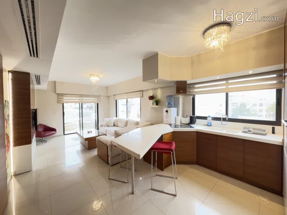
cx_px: 144
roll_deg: +0.4
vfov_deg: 85.7
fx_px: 116
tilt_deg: -1.2
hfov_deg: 102.1
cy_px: 108
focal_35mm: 14
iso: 200
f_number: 2.2
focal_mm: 2.22
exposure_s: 1/50
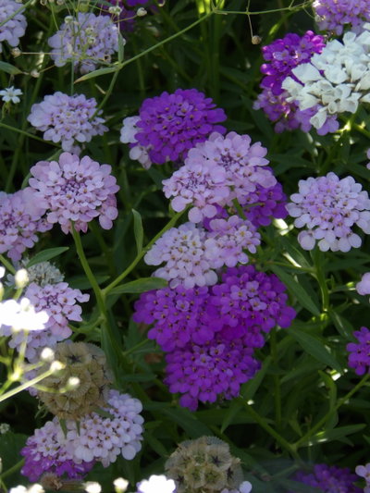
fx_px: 3006
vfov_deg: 9.4
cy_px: 246
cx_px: 185
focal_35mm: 211
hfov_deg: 7.0
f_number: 4.8
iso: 100
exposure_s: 1/113
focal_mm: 37.9
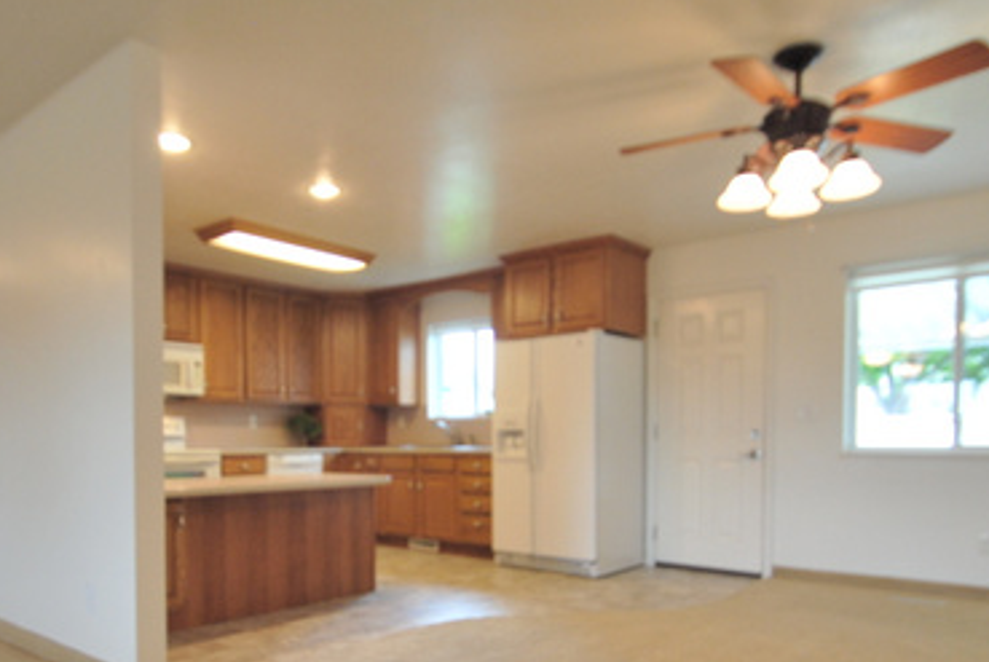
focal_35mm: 26
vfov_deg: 48.8
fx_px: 715
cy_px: 445
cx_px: 450
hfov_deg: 69.2
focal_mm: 10
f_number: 3.5
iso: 400
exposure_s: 1/60
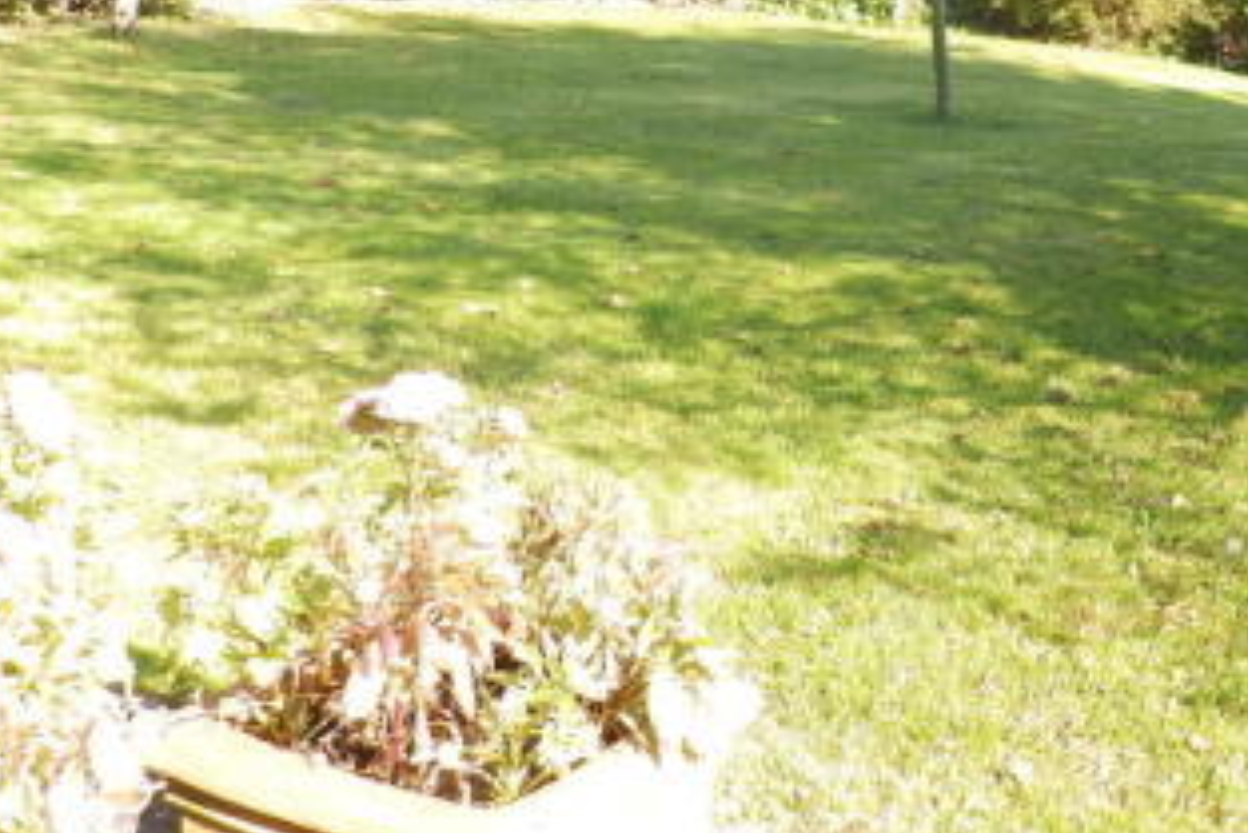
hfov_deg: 31.8
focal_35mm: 62
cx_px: 919
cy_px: 30
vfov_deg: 21.3
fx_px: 2150
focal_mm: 5.7
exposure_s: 1/100
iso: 80
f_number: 4
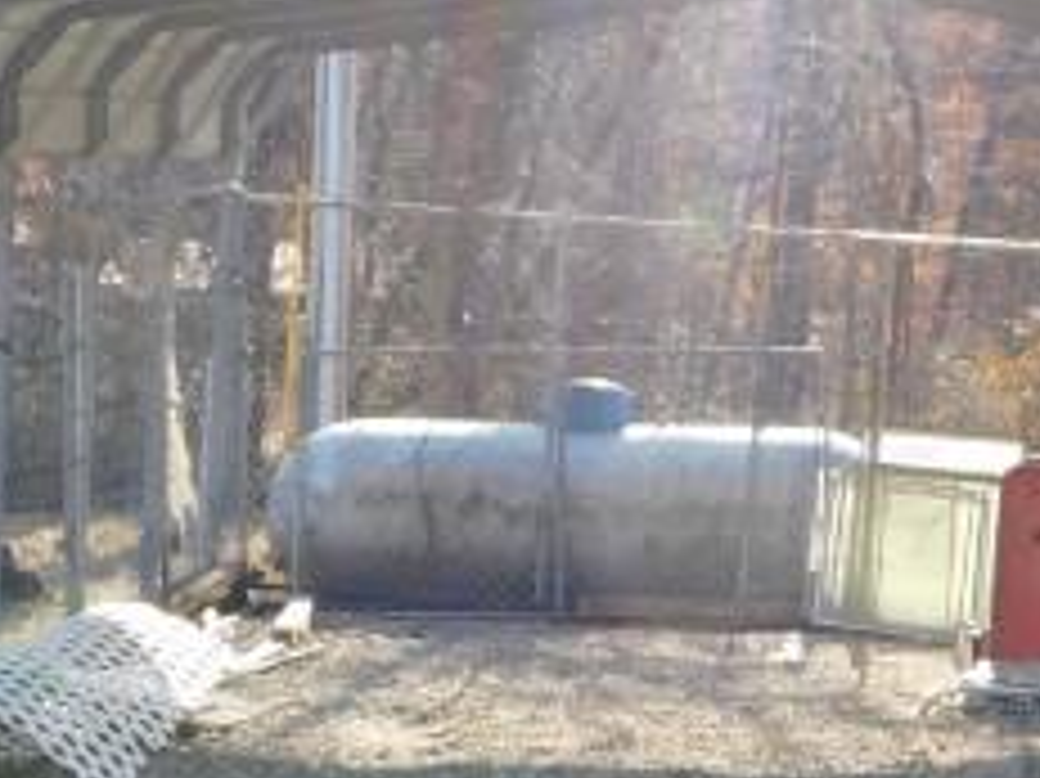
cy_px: 499
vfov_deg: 13.3
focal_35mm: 111
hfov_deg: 17.7
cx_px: 644
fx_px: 3333
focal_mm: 7.1
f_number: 3.6
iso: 125
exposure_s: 1/250
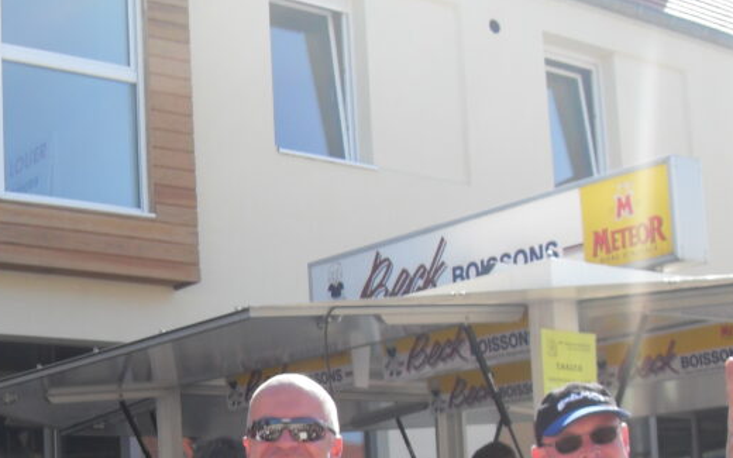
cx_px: 251
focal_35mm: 71
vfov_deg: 17.7
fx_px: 1418
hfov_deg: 28.8
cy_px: 514
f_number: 7
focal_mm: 6.3
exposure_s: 1/90
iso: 80
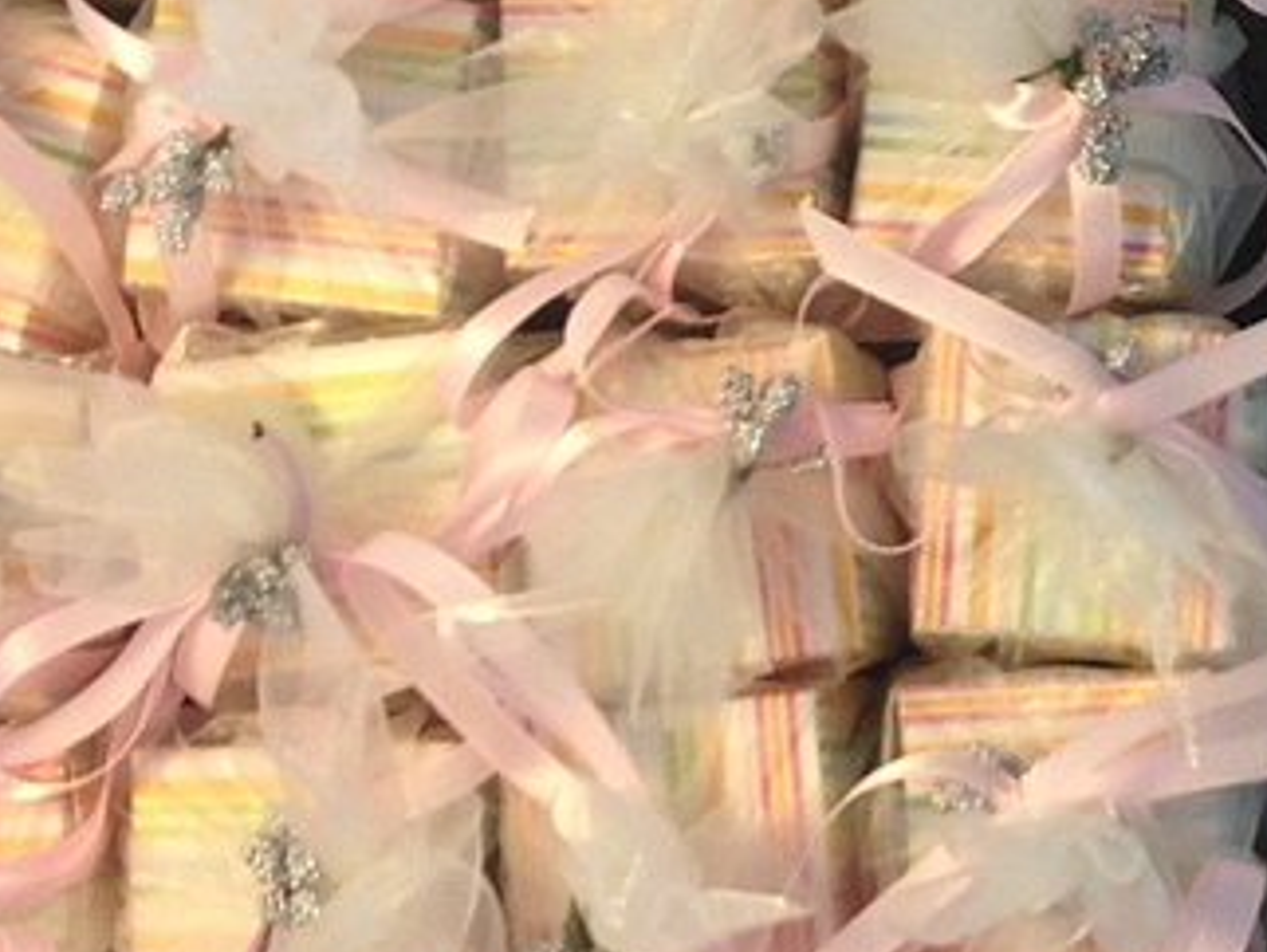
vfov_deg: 10.7
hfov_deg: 13.9
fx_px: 5091
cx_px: 1381
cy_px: 500
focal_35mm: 139
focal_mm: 4.28
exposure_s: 1/20
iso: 50
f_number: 2.4
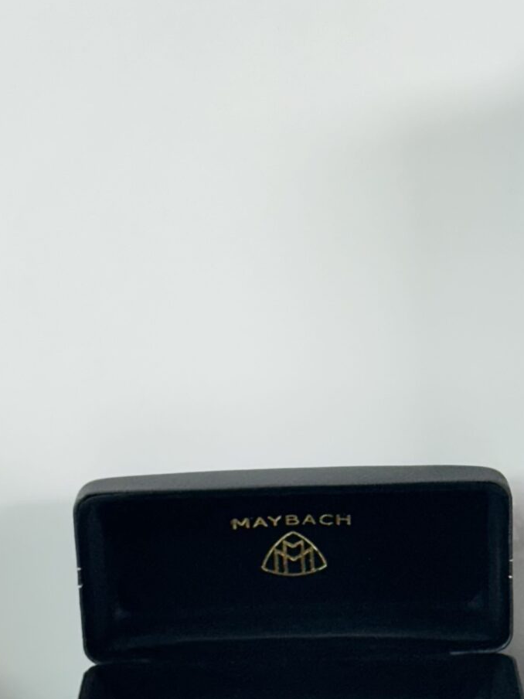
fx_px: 2745
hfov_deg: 10.9
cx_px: 415
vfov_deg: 14.4
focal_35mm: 136
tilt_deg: -22.0
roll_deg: +0.9
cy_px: 591
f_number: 1.78
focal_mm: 6.86
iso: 80
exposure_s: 1/100
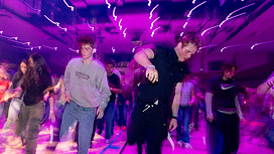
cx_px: 90
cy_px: 75
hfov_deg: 31.2
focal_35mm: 67
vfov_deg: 18.0
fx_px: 487
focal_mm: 30
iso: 400
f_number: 5.6
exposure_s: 1/2.5
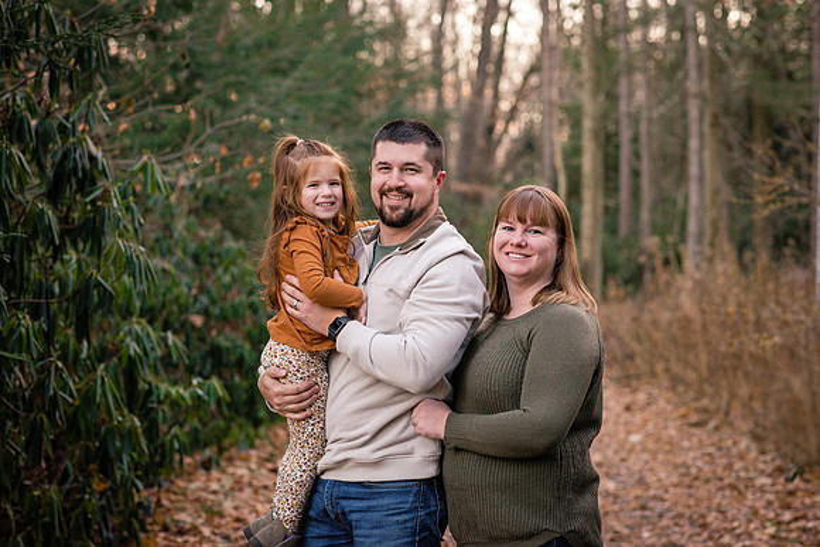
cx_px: 410
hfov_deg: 23.9
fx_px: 1936
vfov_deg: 16.1
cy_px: 274
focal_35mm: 85
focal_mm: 85
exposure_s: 1/400
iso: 1250
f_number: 3.5
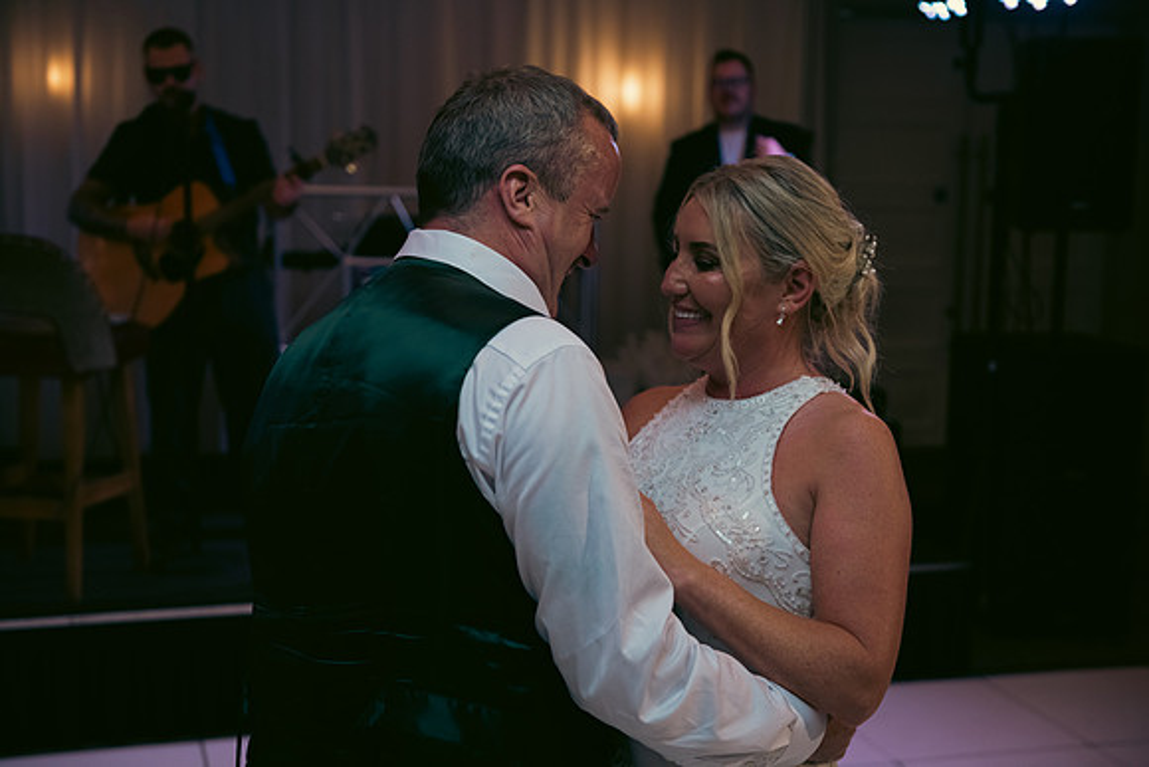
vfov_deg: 26.0
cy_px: 384
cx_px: 574
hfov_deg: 38.2
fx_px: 1660
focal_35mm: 52
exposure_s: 1/160
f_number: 3.5
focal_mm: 52
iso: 800
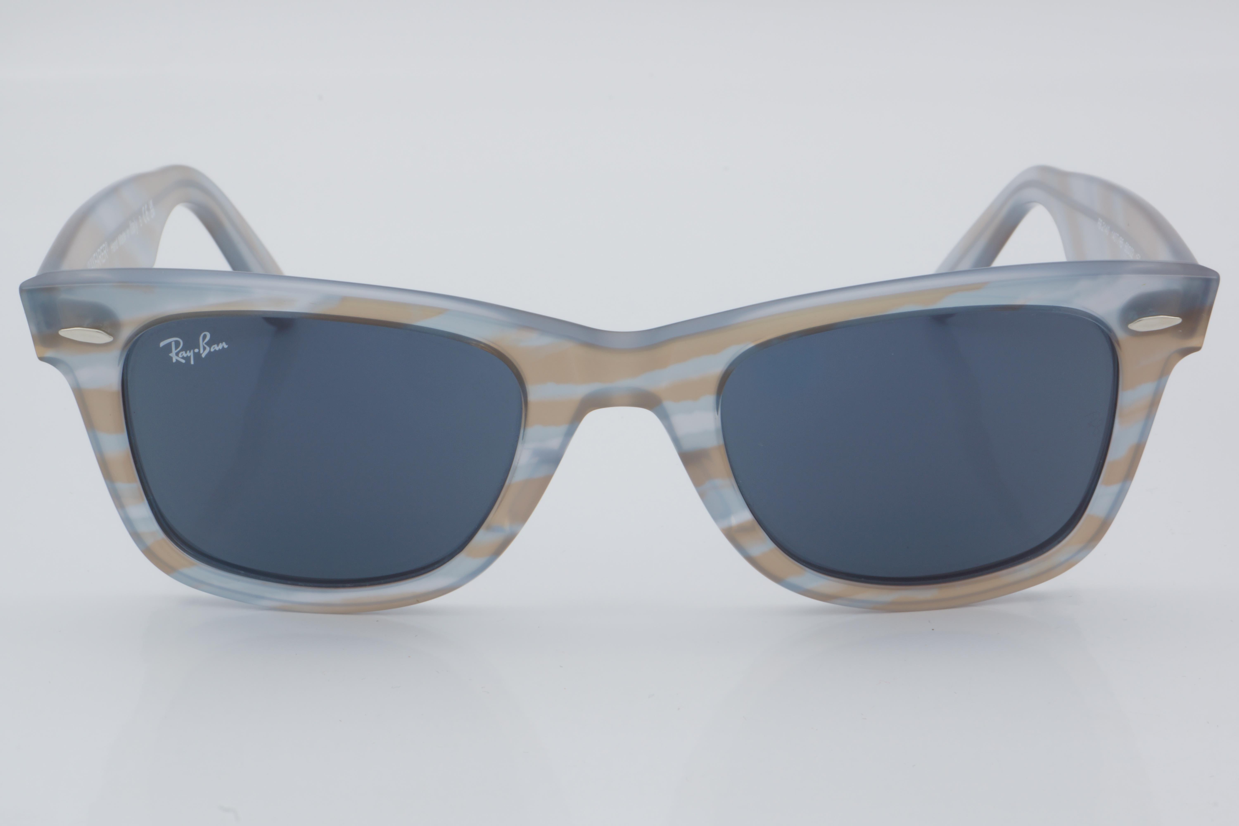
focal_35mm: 82
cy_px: 413
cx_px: 620
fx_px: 2839
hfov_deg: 24.6
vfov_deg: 16.6
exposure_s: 1/4
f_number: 32
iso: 100
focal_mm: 55
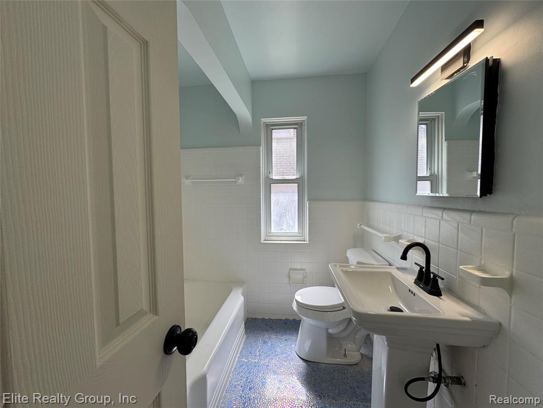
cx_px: 272
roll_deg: +0.9
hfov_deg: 102.1
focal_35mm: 14
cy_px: 204
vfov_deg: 85.7
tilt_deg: -2.1
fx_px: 220
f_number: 2.2
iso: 40
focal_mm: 2.22
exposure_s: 1/106
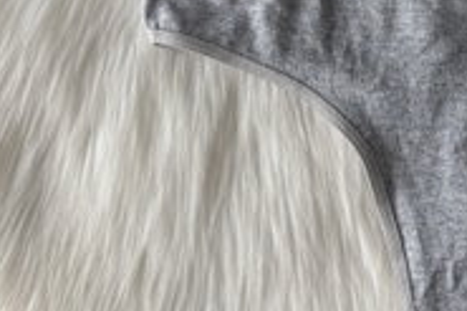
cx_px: 422
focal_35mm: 78
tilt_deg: -78.0
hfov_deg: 25.2
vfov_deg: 16.1
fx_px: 1011
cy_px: -145
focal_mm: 5.96
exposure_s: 1/325
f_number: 1.6
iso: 50
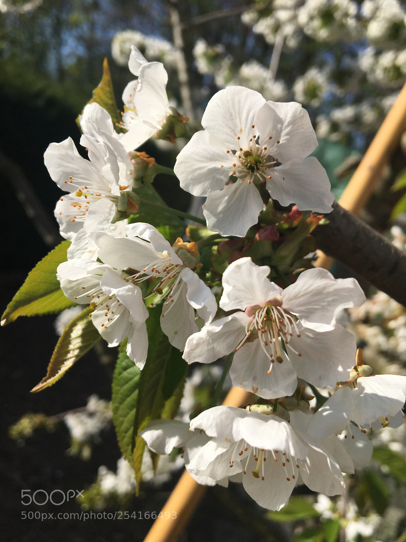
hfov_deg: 48.2
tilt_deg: -6.9
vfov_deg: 61.7
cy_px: 271
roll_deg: -9.2
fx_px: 454
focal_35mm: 29
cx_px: 203
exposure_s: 1/2653
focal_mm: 4.15
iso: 25
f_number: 2.2
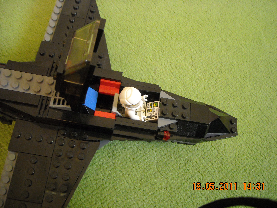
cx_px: 138
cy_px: 104
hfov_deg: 52.6
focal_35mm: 35
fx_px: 280
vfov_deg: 40.7
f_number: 2.8
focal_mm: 5.7
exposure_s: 1/18
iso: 400
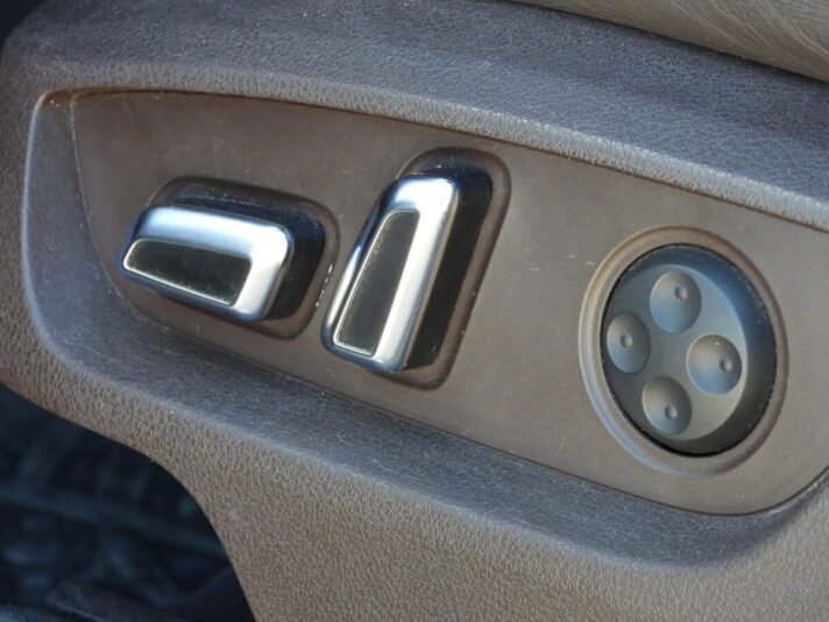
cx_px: 414
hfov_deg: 9.9
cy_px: 311
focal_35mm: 200
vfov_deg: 7.4
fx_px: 4790
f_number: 4.5
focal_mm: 35.9
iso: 220
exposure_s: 1/60
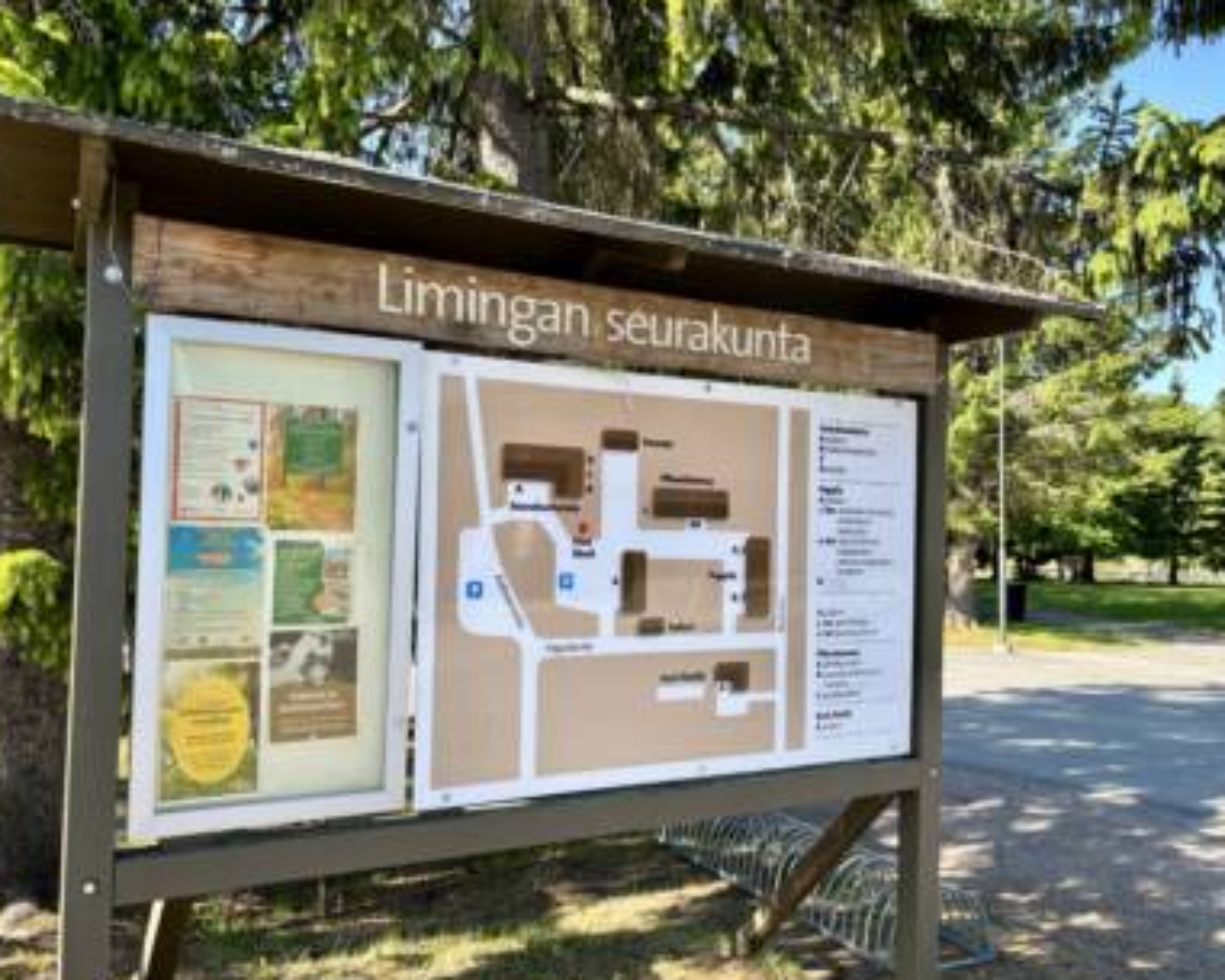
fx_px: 1015
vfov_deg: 51.5
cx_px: 588
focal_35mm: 28
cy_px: 500
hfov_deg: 62.2
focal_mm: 5.96
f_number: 1.6
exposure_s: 1/1152
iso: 50
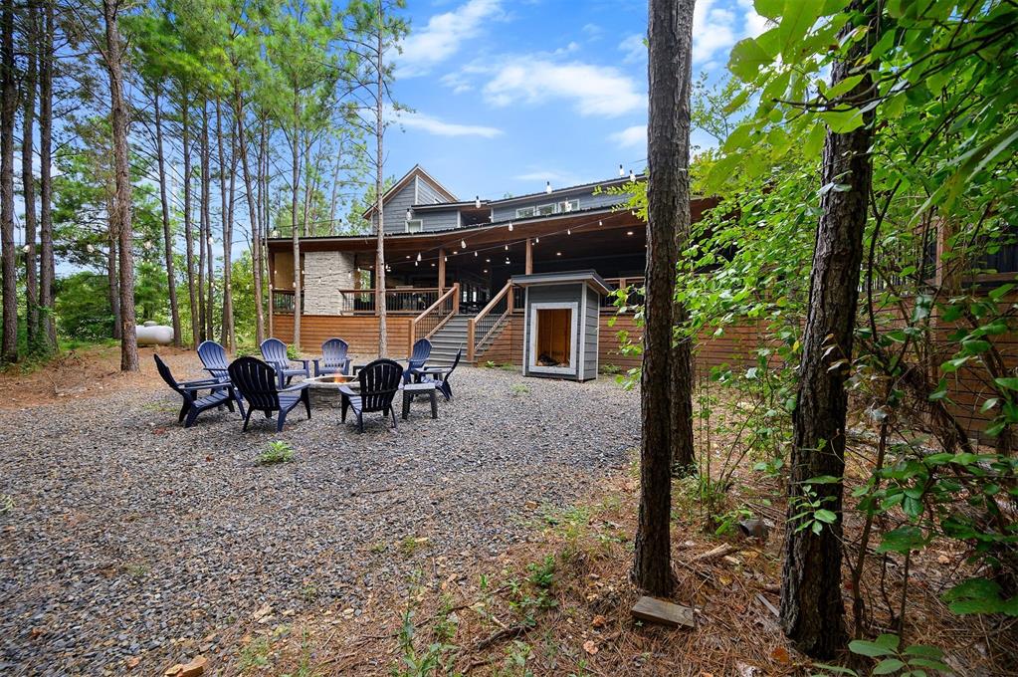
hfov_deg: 104.3
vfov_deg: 81.1
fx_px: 396
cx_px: 509
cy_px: 338
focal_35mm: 14
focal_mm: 14
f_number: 5.6
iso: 800
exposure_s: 1/400
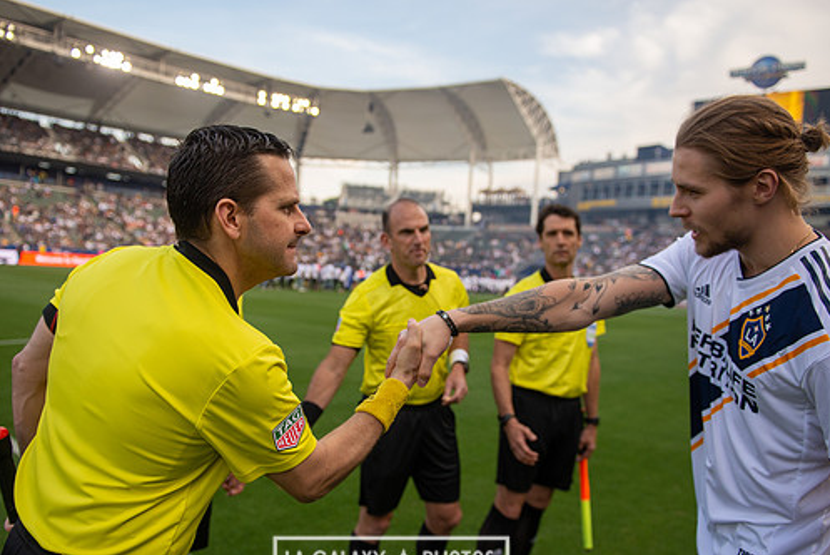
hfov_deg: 65.4
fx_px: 646
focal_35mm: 28
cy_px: 308
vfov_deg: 46.4
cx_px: 391
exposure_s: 1/1250
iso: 400
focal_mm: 24
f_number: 2.8
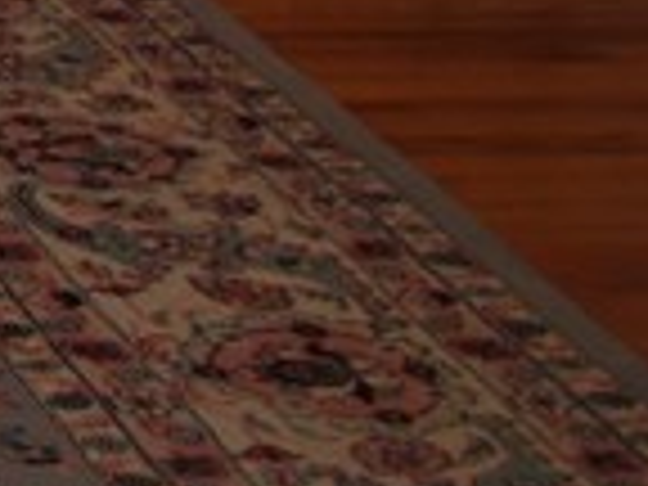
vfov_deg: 7.1
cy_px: -662
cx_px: -1694
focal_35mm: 196
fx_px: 3669
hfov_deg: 7.8
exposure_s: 1/60
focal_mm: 18
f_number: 3.5
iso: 200
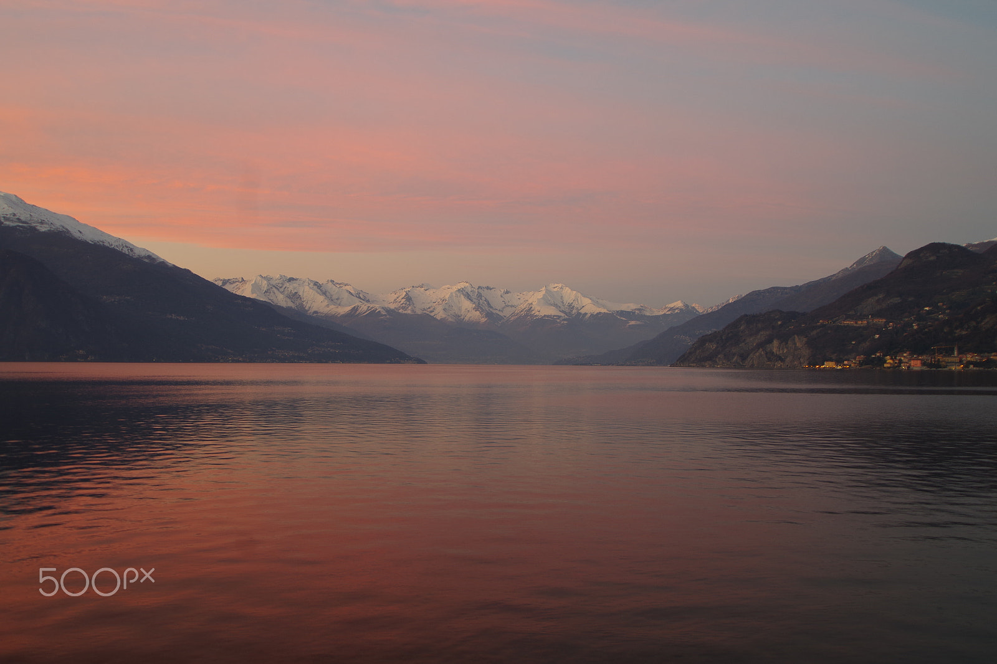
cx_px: 498
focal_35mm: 36
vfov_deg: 36.9
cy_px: 332
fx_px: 997
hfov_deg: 53.1
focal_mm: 24
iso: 100
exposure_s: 1/4
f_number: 4.5
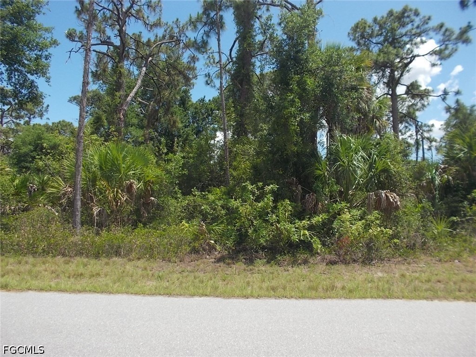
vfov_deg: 48.2
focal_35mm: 29
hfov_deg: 61.7
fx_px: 399
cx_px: 238
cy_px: 178
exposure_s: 1/640
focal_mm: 4.1
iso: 80
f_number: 3.3
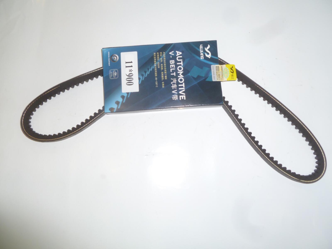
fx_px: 269
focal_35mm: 28
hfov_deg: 63.4
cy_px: 124
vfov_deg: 49.7
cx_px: 166
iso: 100
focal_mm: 5
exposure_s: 1/30
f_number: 3.3
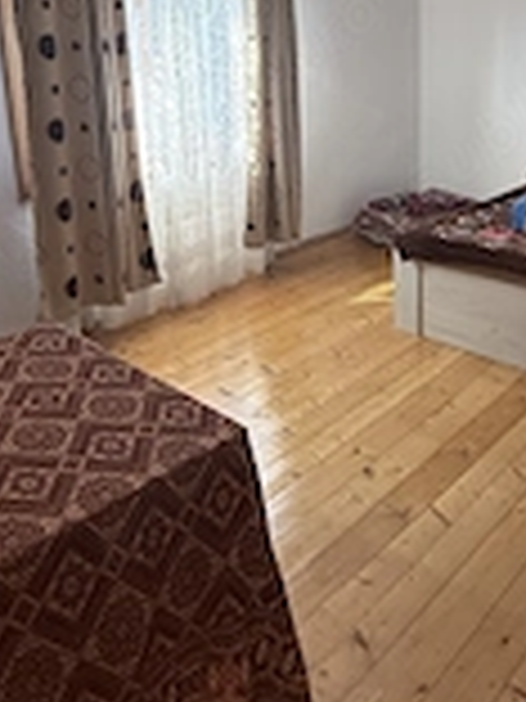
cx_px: 391
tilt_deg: -9.8
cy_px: 176
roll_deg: +1.3
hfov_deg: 38.7
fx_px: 729
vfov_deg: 49.3
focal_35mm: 36
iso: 125
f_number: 2.2
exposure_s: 1/99
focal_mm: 2.22
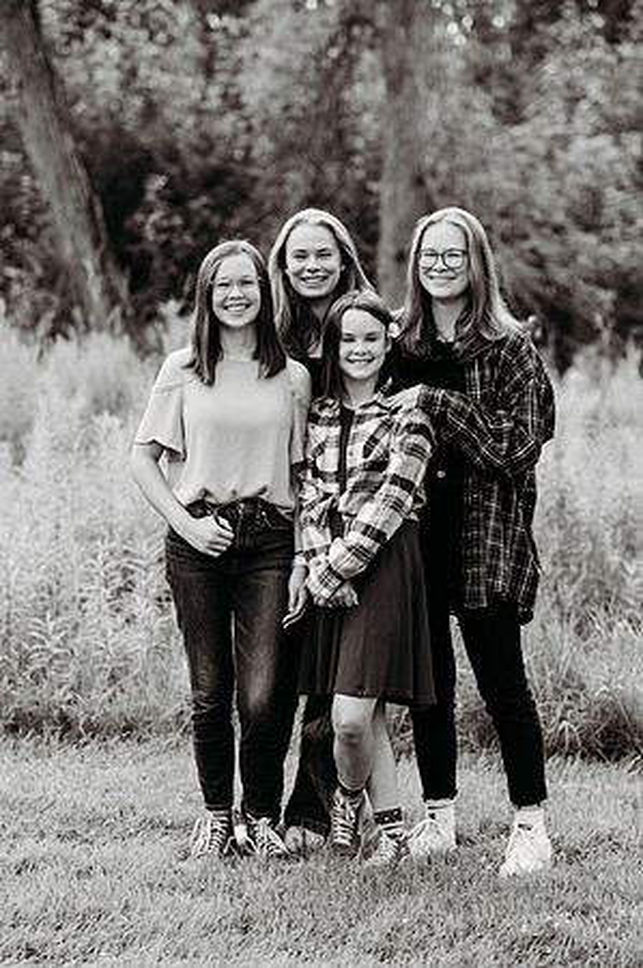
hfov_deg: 16.0
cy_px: 484
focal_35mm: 85
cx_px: 322
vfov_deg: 23.9
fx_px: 2282
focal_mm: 85
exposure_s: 1/320
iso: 400
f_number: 2.8
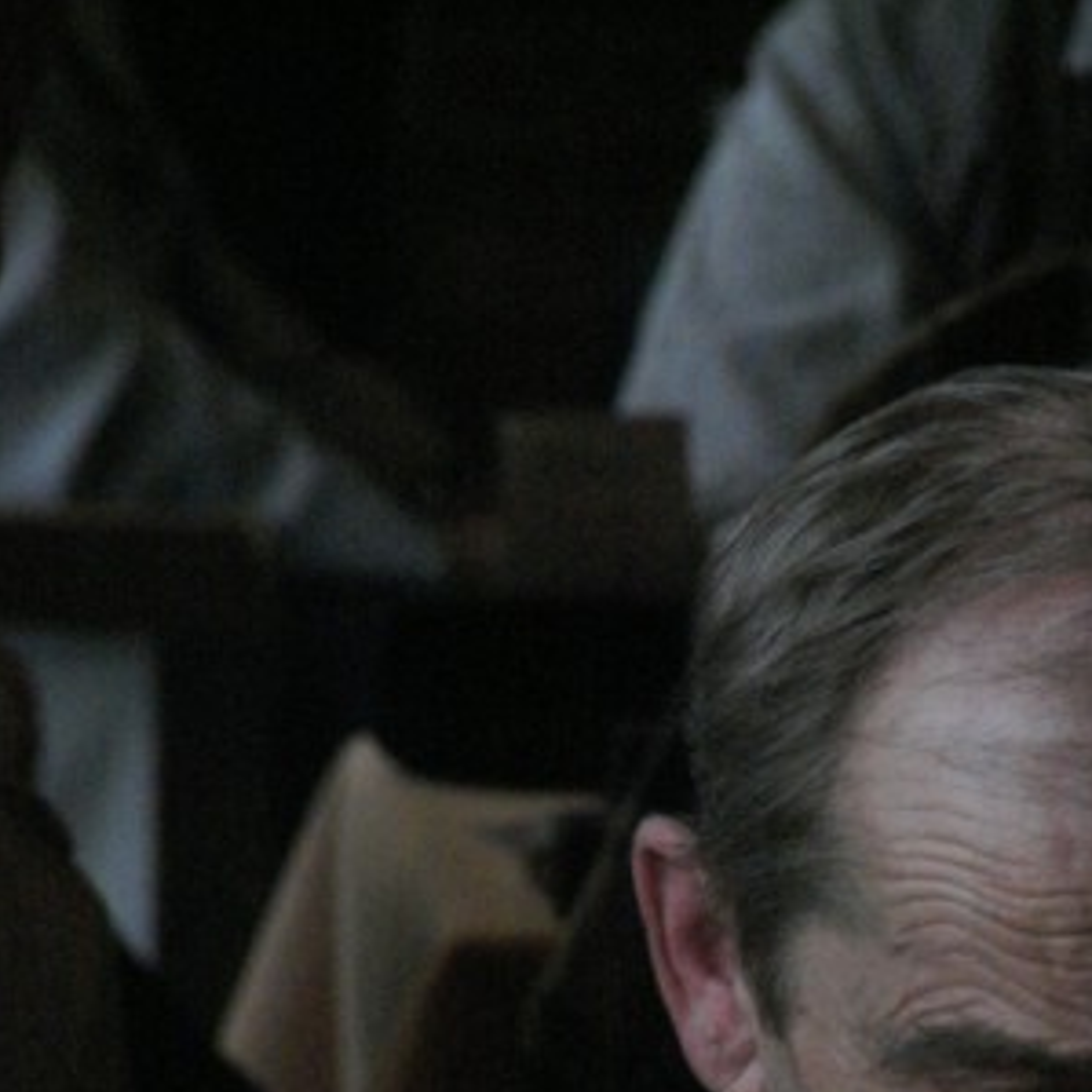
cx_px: 975
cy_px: 847
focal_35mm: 895
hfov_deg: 2.0
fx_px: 31943
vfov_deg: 2.0
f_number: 20
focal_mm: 300
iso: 1600
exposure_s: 1/25
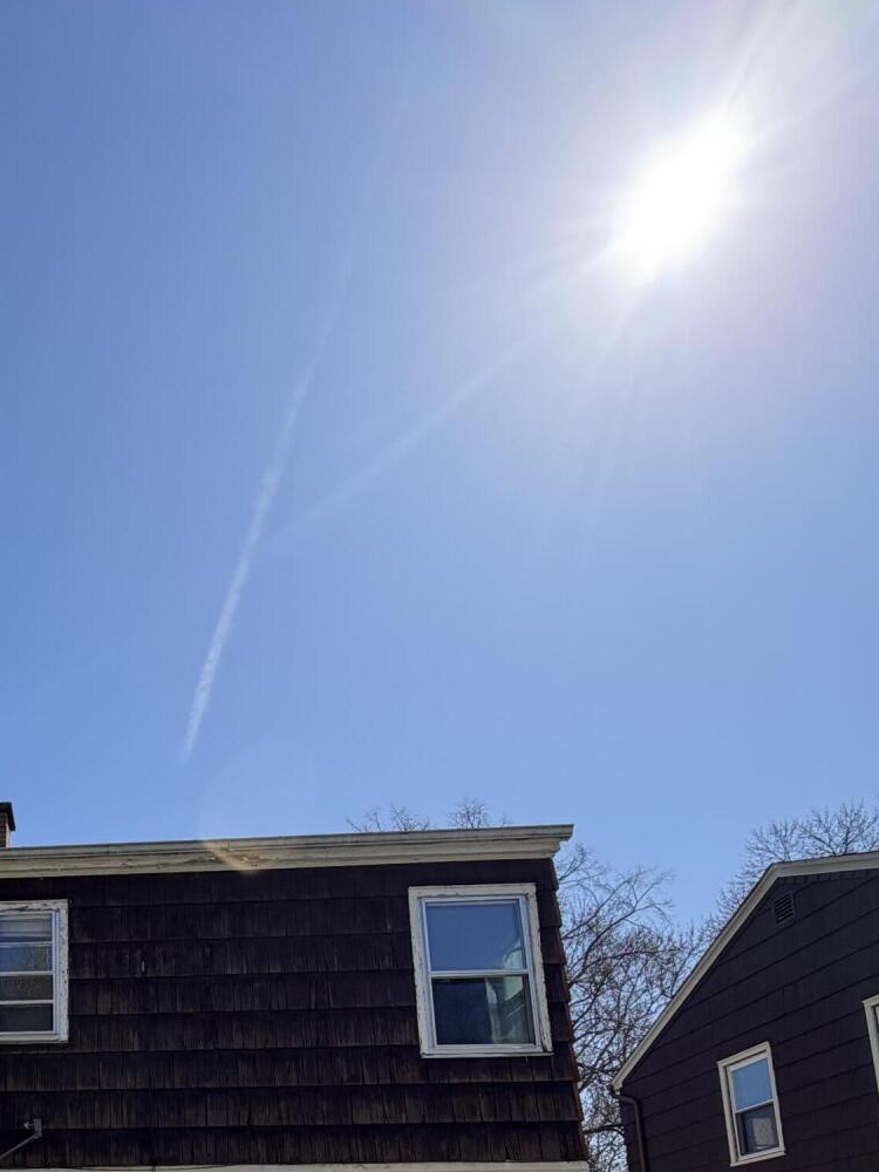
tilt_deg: +9.7
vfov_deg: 52.1
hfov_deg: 43.7
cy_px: 1143
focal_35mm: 28
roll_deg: +0.0
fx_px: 948
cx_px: 32
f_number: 2.2
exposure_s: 1/770
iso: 25
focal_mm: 2.22
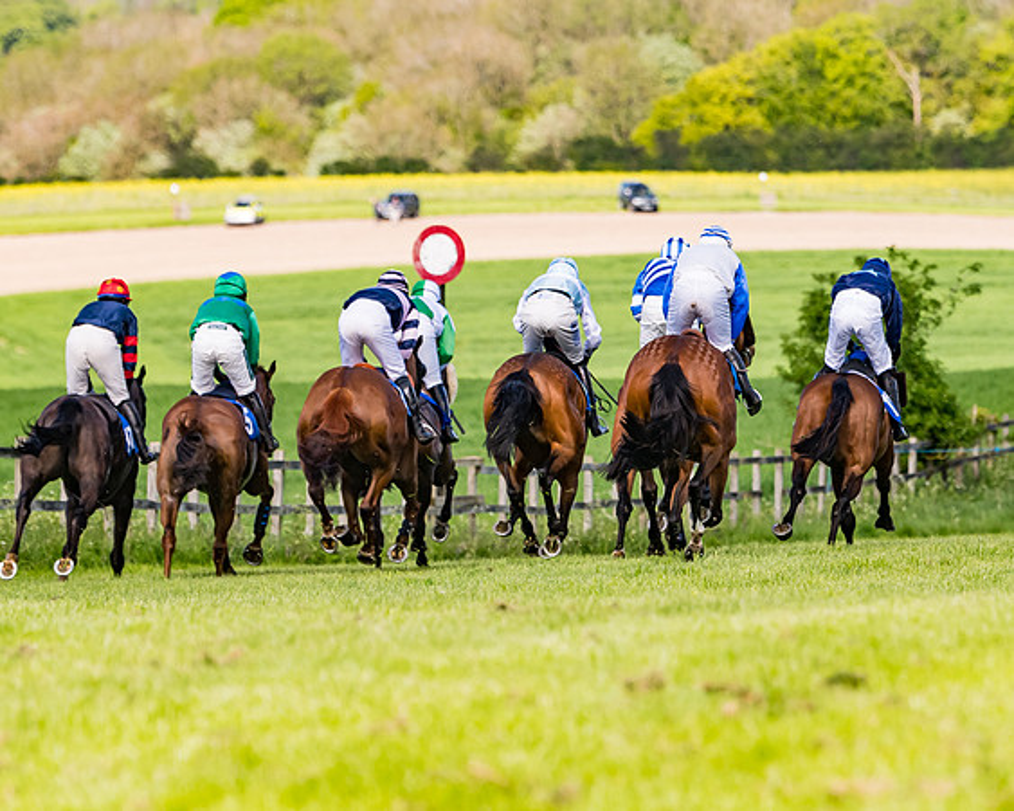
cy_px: 408
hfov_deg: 5.7
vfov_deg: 4.5
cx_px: 613
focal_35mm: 341
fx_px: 10239
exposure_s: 1/2500
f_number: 4
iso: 400
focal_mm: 200
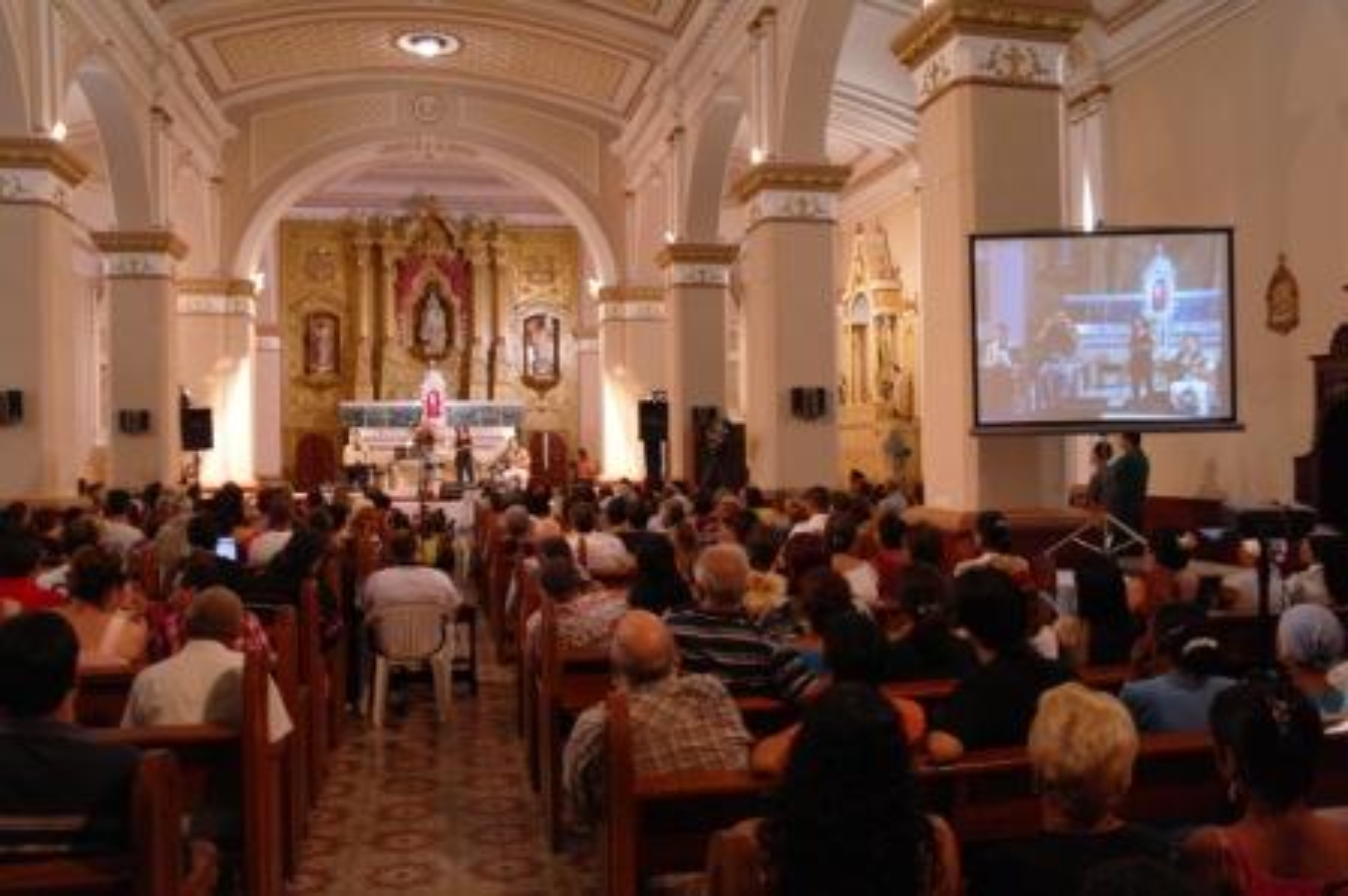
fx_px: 1085
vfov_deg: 44.9
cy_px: 448
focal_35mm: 29
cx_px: 674
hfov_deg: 63.7
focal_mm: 19
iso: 400
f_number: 4
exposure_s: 1/10
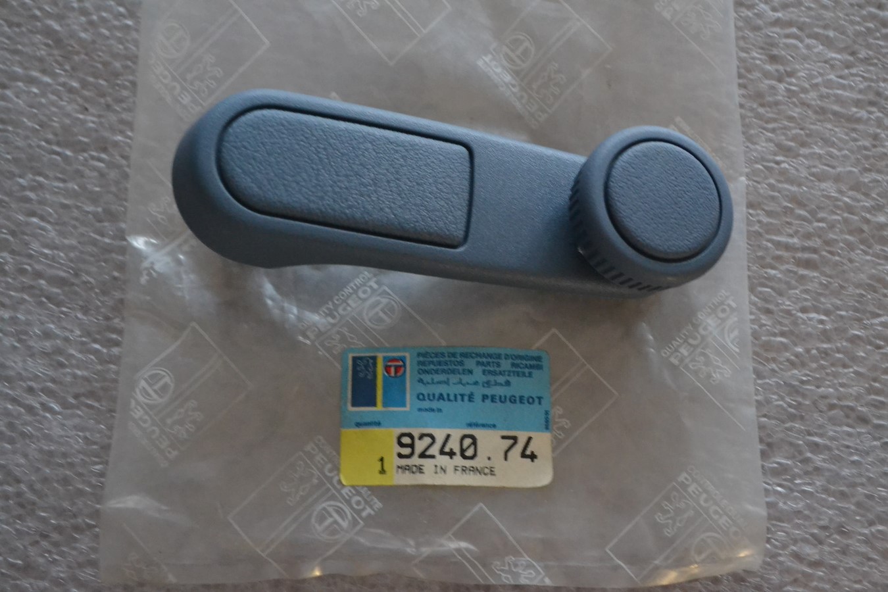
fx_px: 1480
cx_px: 444
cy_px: 296
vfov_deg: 22.6
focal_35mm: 60
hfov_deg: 33.4
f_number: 5.3
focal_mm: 40
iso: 3200
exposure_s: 1/15
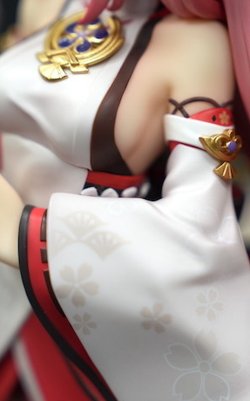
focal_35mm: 121
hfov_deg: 10.8
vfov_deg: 17.3
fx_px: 1321
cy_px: 190
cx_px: 185
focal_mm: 70
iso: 200
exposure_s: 1/100
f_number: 2.8
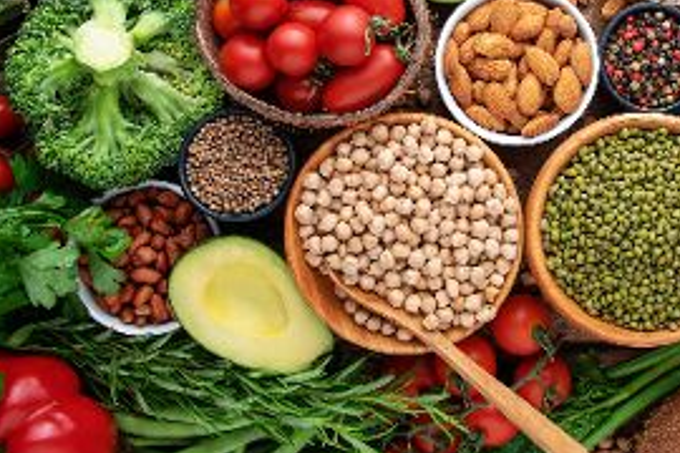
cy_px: 151
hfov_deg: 35.5
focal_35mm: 55
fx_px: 1039
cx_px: 499
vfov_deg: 24.5
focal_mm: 22
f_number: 9
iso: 100
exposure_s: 1/125
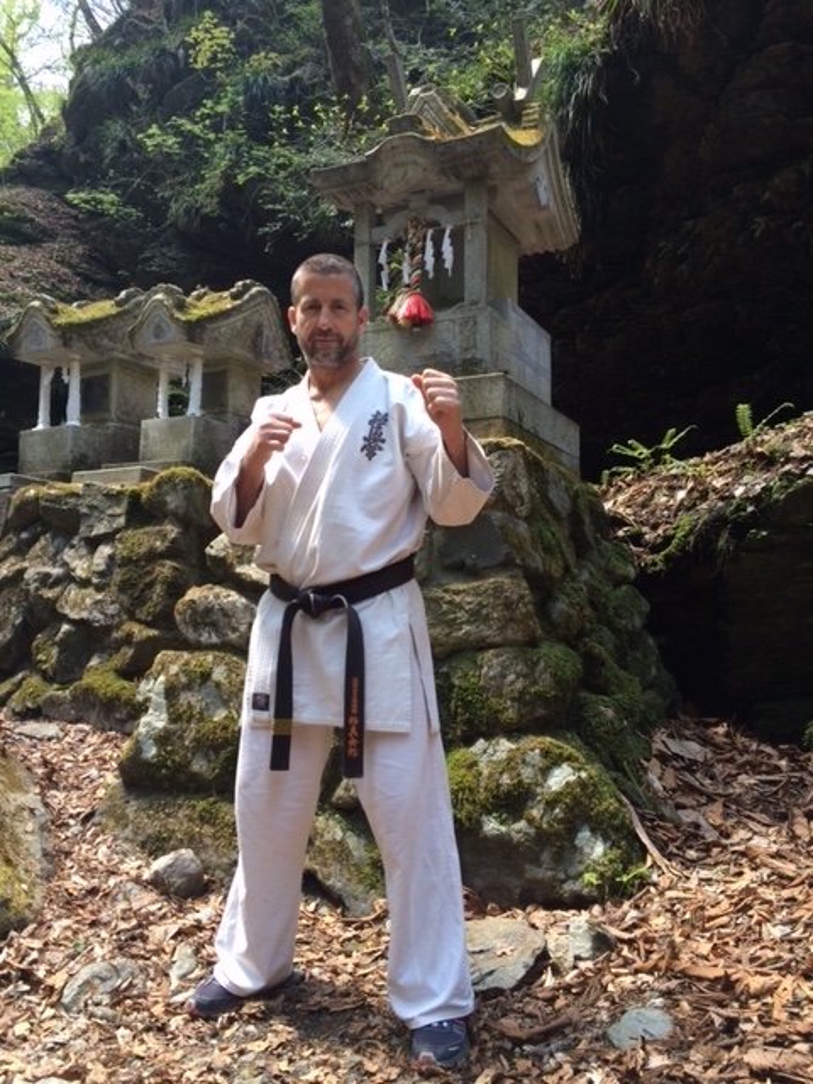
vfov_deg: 61.7
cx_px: 406
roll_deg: +1.9
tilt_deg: +4.1
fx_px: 908
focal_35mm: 29
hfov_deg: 48.2
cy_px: 542
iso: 50
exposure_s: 1/120
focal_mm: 4.15
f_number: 2.2
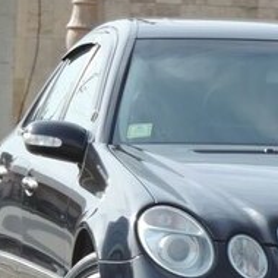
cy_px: 349
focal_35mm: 769
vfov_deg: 2.3
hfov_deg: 2.3
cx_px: 246
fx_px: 6987
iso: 80
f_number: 4.7
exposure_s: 1/250
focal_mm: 44.5
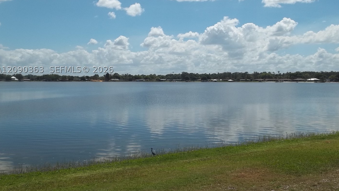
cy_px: 69
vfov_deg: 28.9
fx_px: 369
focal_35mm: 41
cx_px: 187
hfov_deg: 49.3
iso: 64
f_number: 8
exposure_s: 1/400
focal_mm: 5.9
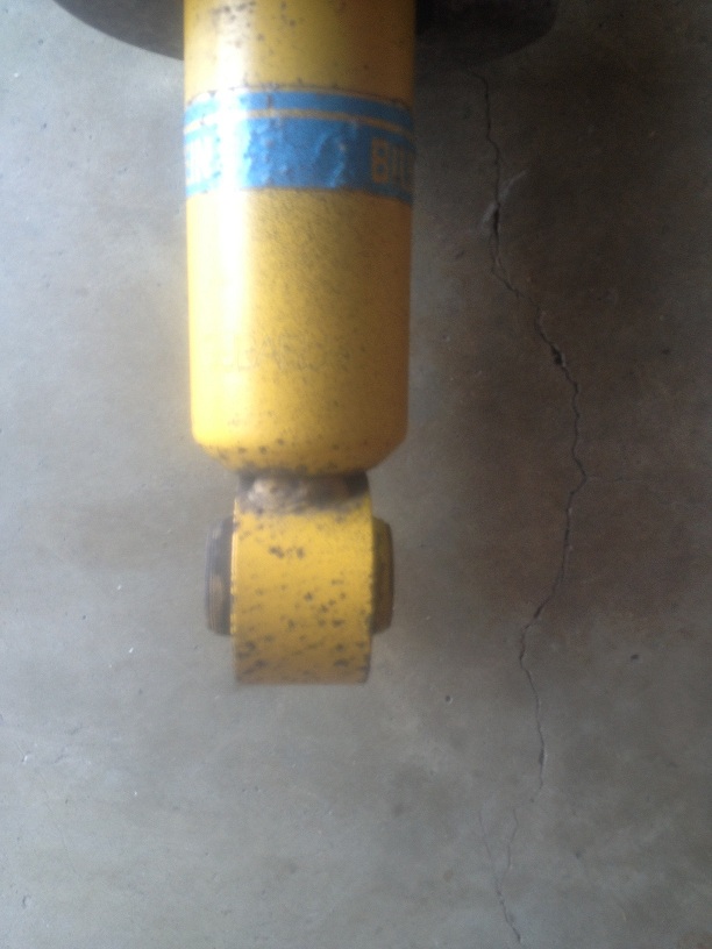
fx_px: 960
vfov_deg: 52.6
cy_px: 474
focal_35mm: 35
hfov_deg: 40.7
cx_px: 356
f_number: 2.4
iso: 50
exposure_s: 1/30
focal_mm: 4.28
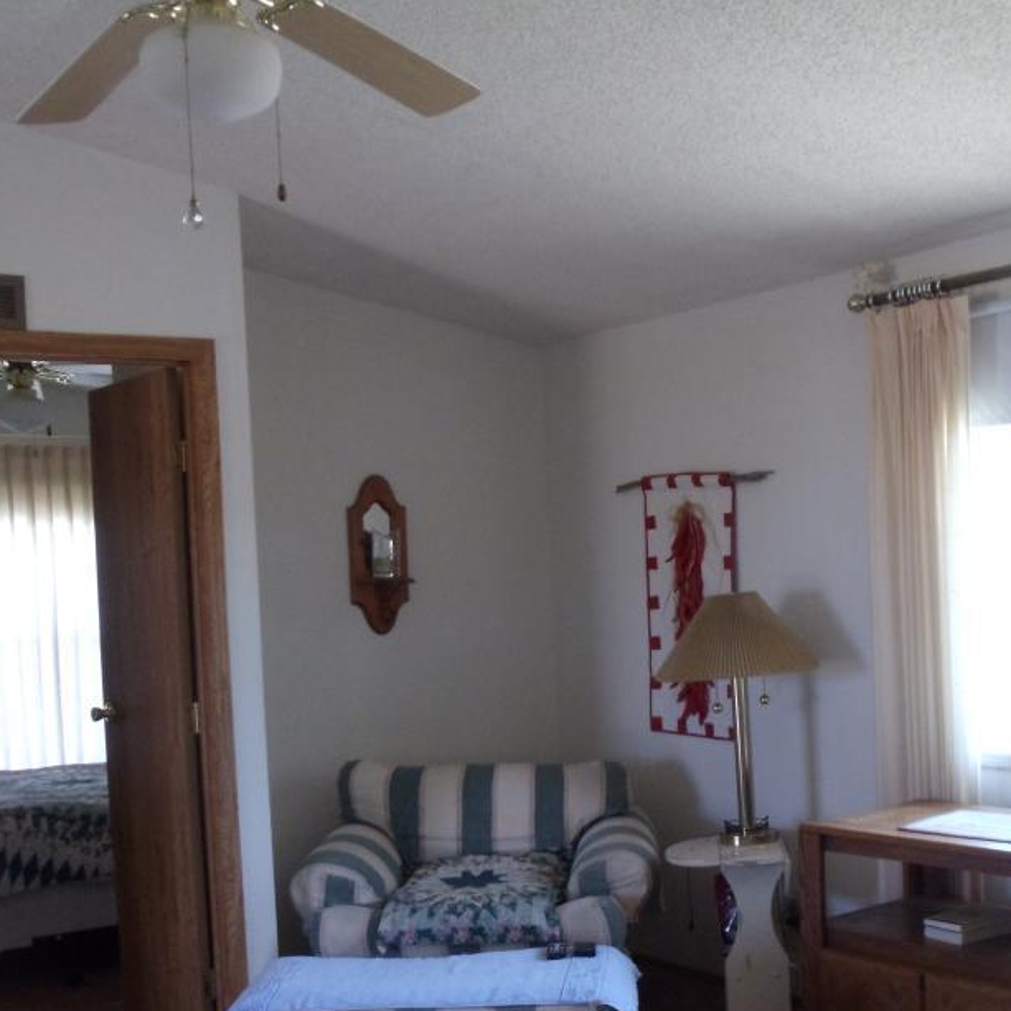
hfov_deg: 26.5
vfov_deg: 26.4
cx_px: 585
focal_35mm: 65
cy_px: 630
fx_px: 2148
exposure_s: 1/80
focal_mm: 6
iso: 400
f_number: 3.5
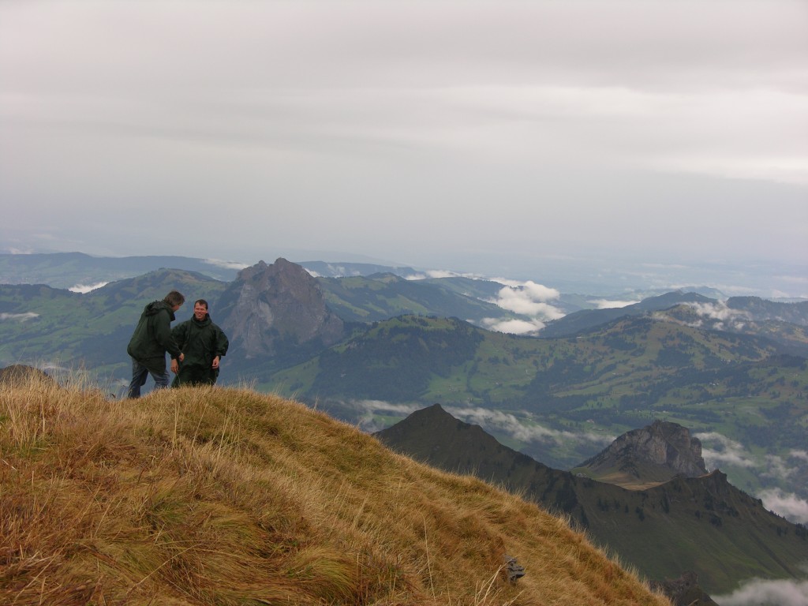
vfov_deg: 21.0
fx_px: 1634
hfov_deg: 27.8
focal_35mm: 70
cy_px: 303
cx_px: 404
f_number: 4.7
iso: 50
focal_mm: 17.8
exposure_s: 1/186
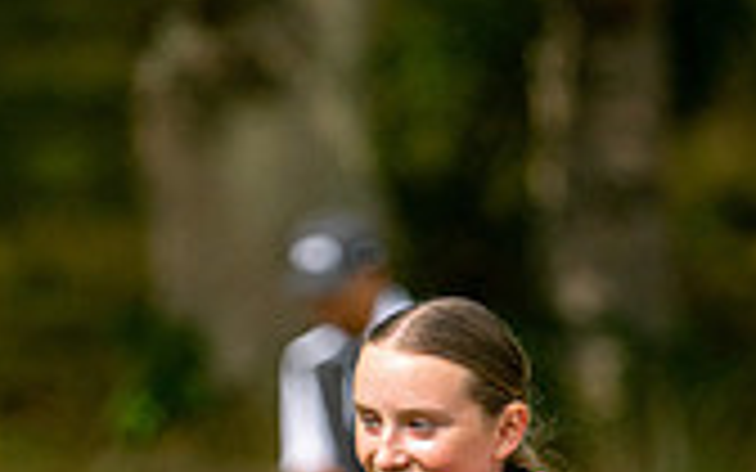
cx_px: 405
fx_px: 25260
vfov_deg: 1.1
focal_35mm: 1226
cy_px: 926
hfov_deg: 1.7
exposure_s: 1/4000
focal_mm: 300
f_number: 4
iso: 320
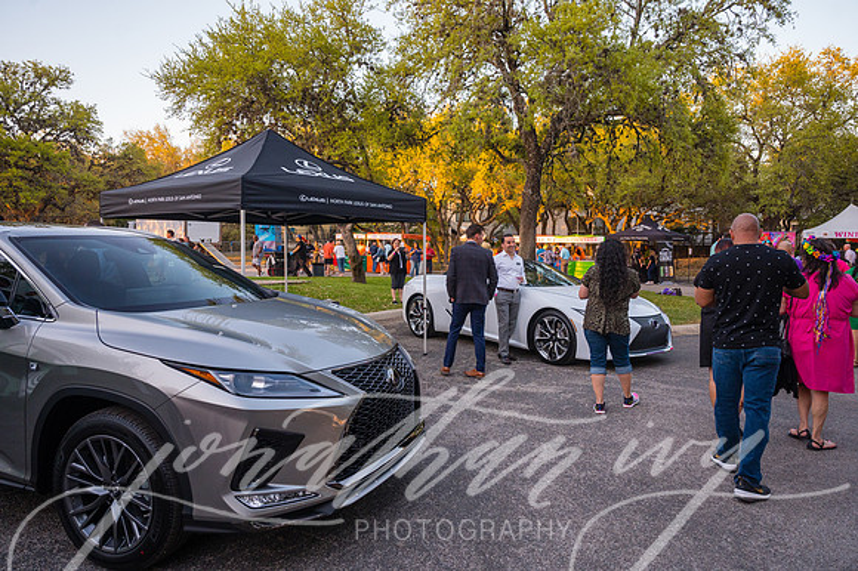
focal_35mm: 24
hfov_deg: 73.8
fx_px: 572
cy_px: 286
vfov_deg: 53.1
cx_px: 429
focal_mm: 24
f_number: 4
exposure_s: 1/640
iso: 1600
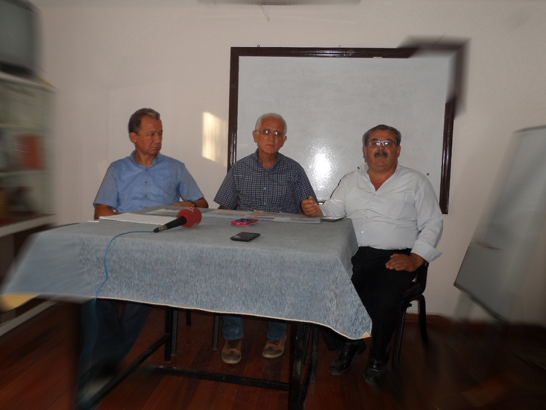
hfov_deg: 56.8
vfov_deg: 44.2
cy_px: 205
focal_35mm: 32
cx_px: 273
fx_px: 505
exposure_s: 1/45
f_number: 3.4
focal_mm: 5.3
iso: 200
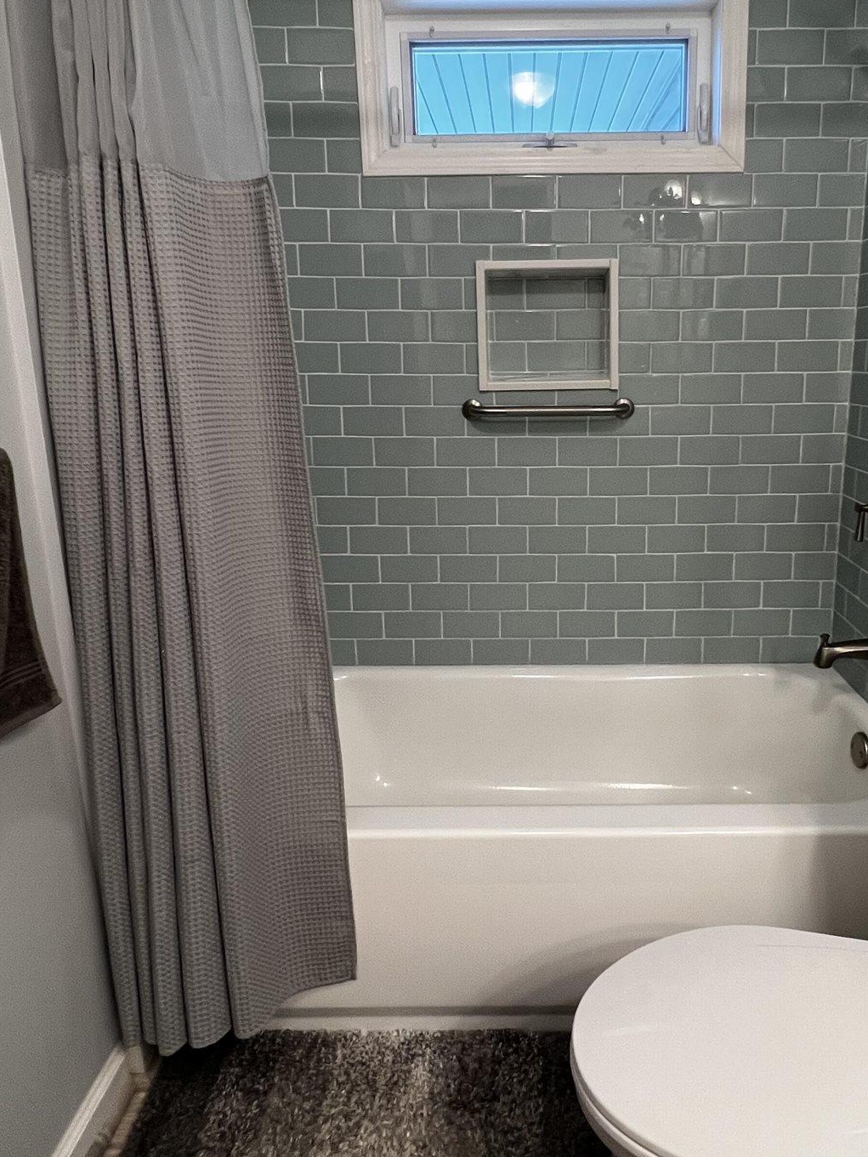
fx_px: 735
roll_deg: +1.1
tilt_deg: -12.3
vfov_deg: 76.1
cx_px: 533
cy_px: 510
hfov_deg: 60.4
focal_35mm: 22
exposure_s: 1/120
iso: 250
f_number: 1.8
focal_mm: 1.57
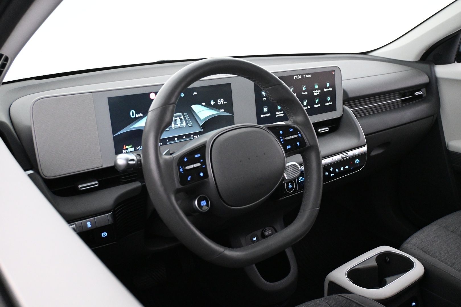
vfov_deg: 39.1
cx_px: 230
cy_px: 154
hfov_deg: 56.1
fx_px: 432
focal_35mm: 34
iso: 4000
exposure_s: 1/50
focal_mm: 22.5
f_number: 4
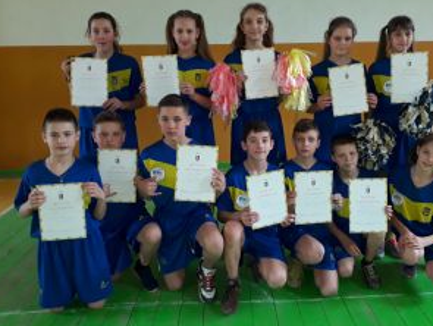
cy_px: 155
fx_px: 401
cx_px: 242
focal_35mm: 32
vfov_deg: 44.2
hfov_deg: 56.6
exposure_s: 1/33
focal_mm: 3.6
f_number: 1.9
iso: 160
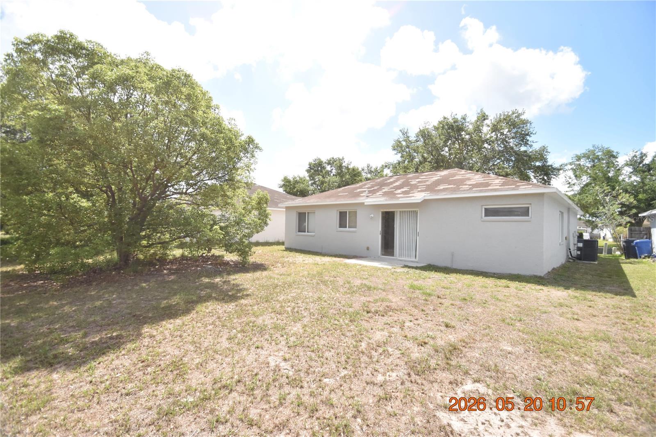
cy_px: 218
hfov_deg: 100.4
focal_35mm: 15
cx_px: 328
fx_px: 273
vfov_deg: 77.3
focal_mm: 10
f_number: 3.5
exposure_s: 1/4000
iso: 800
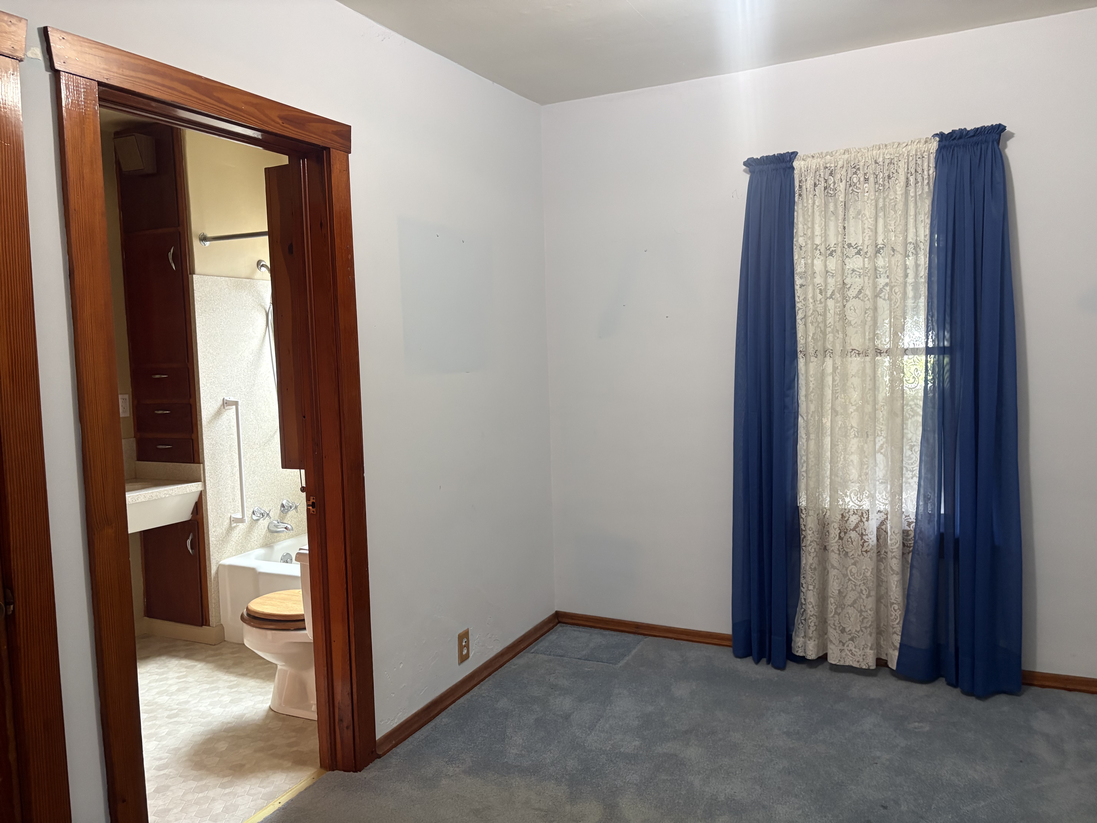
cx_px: 548
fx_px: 824
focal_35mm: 26
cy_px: 412
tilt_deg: -4.8
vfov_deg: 53.1
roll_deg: +2.2
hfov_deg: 67.3
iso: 250
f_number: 1.6
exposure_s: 1/60
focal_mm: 5.96
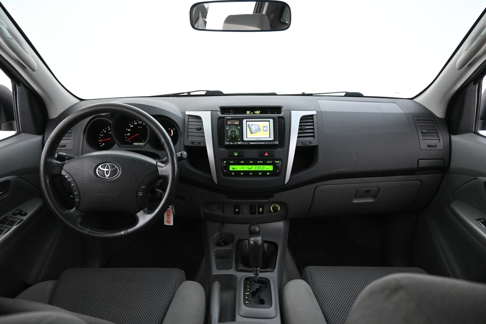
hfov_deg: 73.7
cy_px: 162
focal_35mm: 24
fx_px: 324
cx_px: 243
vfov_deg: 53.1
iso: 6400
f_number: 3.5
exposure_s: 1/50
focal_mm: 16
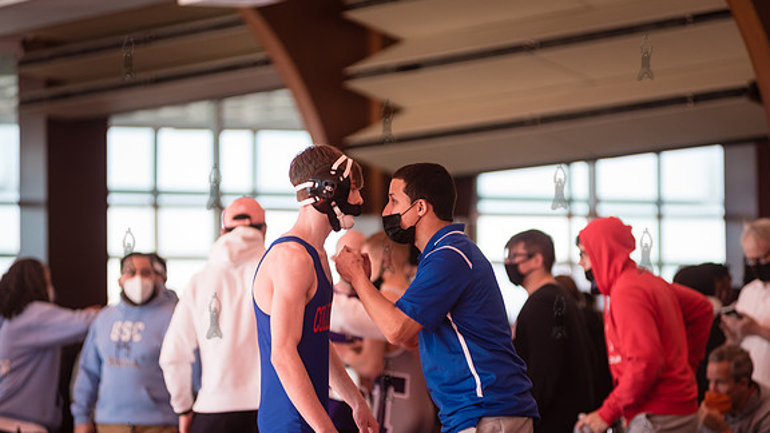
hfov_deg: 10.2
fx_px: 4308
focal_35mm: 211
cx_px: 386
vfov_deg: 5.8
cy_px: 251
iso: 400
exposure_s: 1/400
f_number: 4
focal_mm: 200
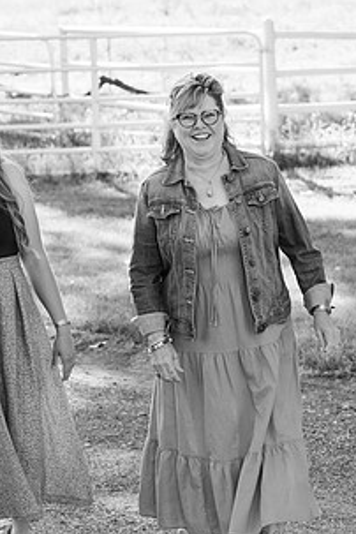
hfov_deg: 8.4
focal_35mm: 163
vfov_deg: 12.6
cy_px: 320
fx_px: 2418
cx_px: 270
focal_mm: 85
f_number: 5.6
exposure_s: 1/500
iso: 500
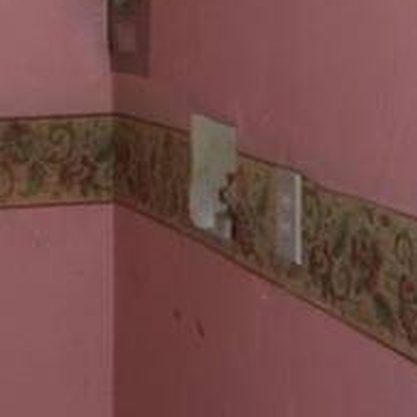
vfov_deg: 16.6
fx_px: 1431
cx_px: 15
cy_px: 178
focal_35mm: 105
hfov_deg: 16.3
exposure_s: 1/30
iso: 80
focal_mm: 6
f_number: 2.7
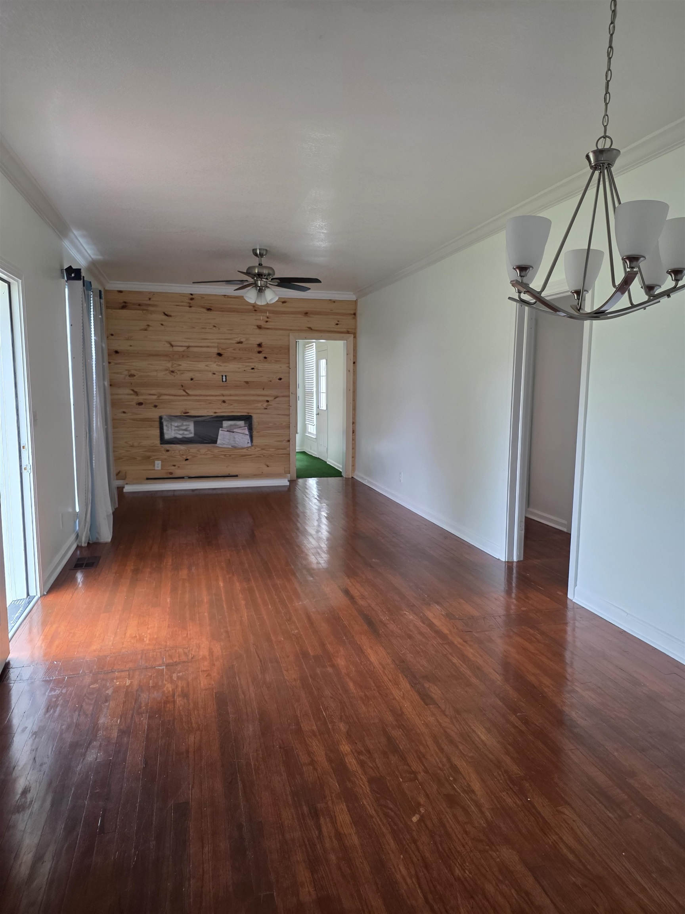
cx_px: 342
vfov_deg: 73.9
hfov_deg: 58.9
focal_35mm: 23
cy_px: 457
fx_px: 607
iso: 160
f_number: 1.7
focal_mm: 6.25
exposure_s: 1/180
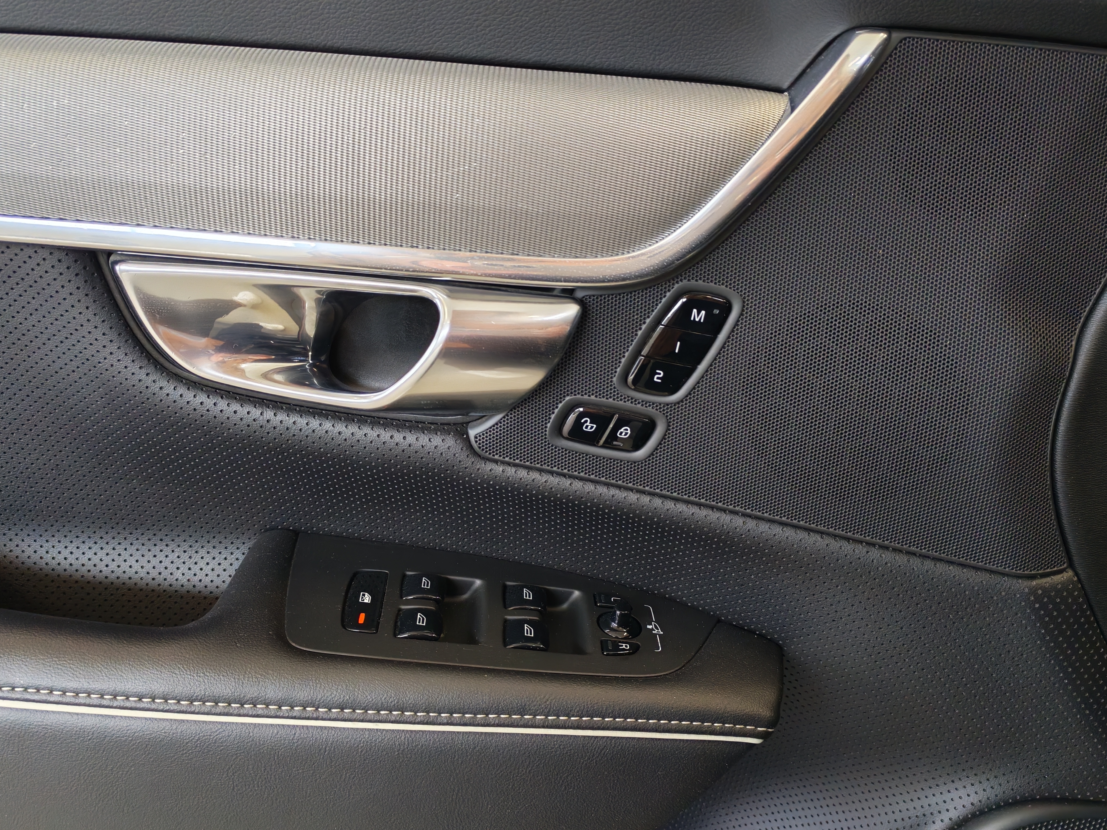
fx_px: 1023
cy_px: 415
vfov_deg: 44.2
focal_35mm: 32
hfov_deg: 56.8
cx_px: 554
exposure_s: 1/100
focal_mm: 6.12
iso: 708
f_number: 1.9
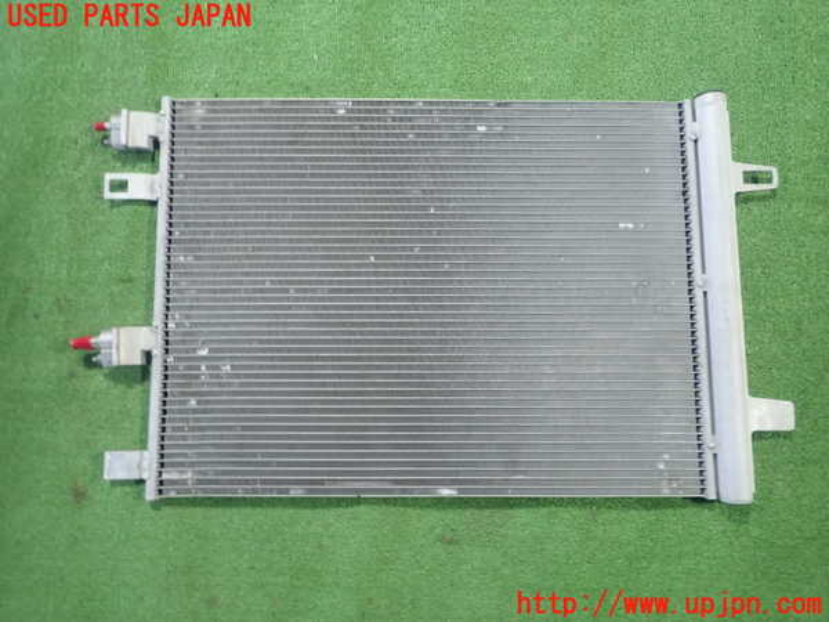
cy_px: 311
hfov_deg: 69.4
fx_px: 599
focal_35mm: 25
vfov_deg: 54.9
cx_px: 414
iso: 200
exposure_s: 1/40
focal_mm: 4.5
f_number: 2
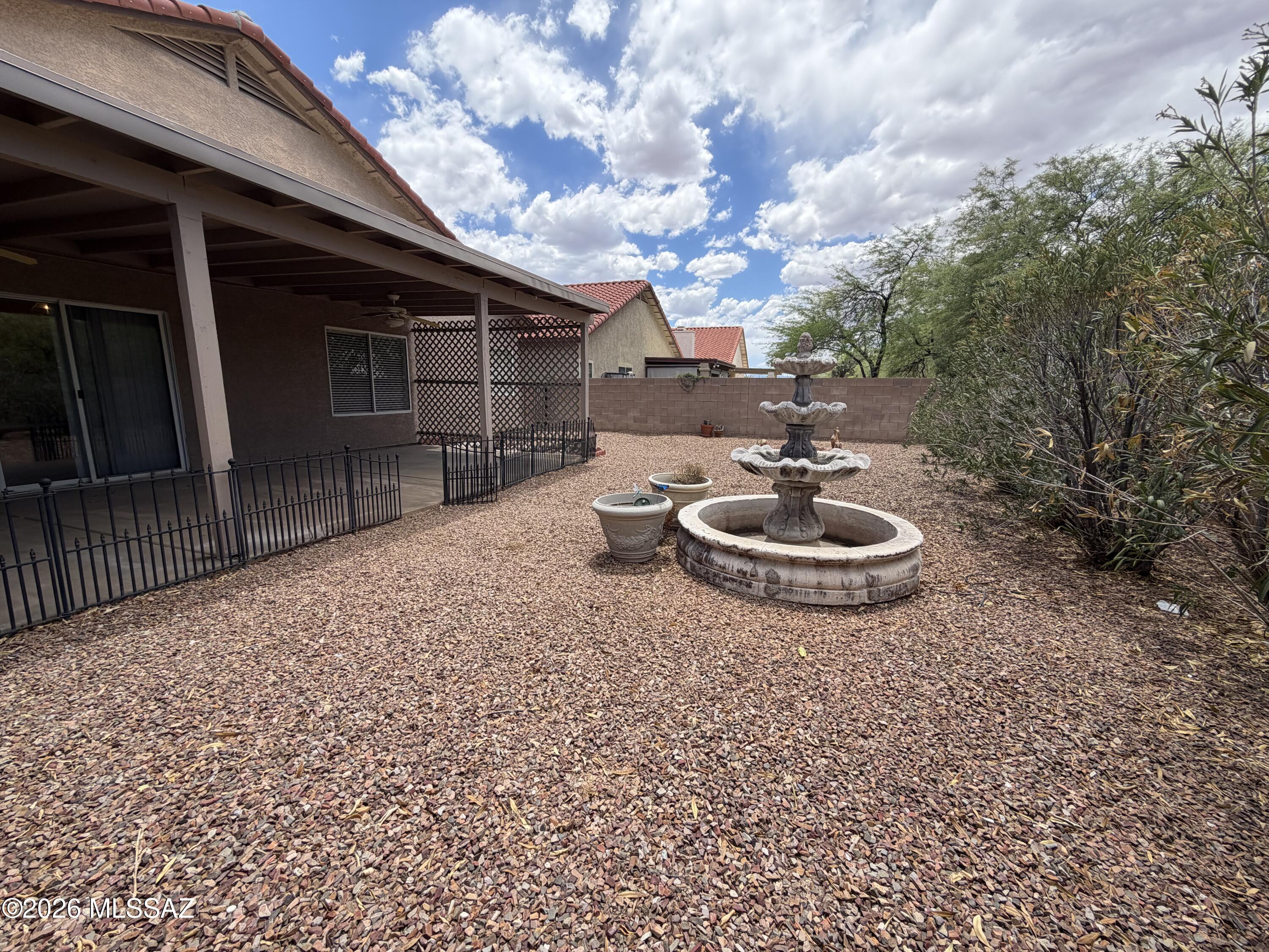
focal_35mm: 14
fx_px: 513
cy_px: 476
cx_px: 634
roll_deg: +0.5
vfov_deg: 85.7
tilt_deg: -9.3
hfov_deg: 102.1
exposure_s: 1/770
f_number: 2.2
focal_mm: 2.22
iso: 32
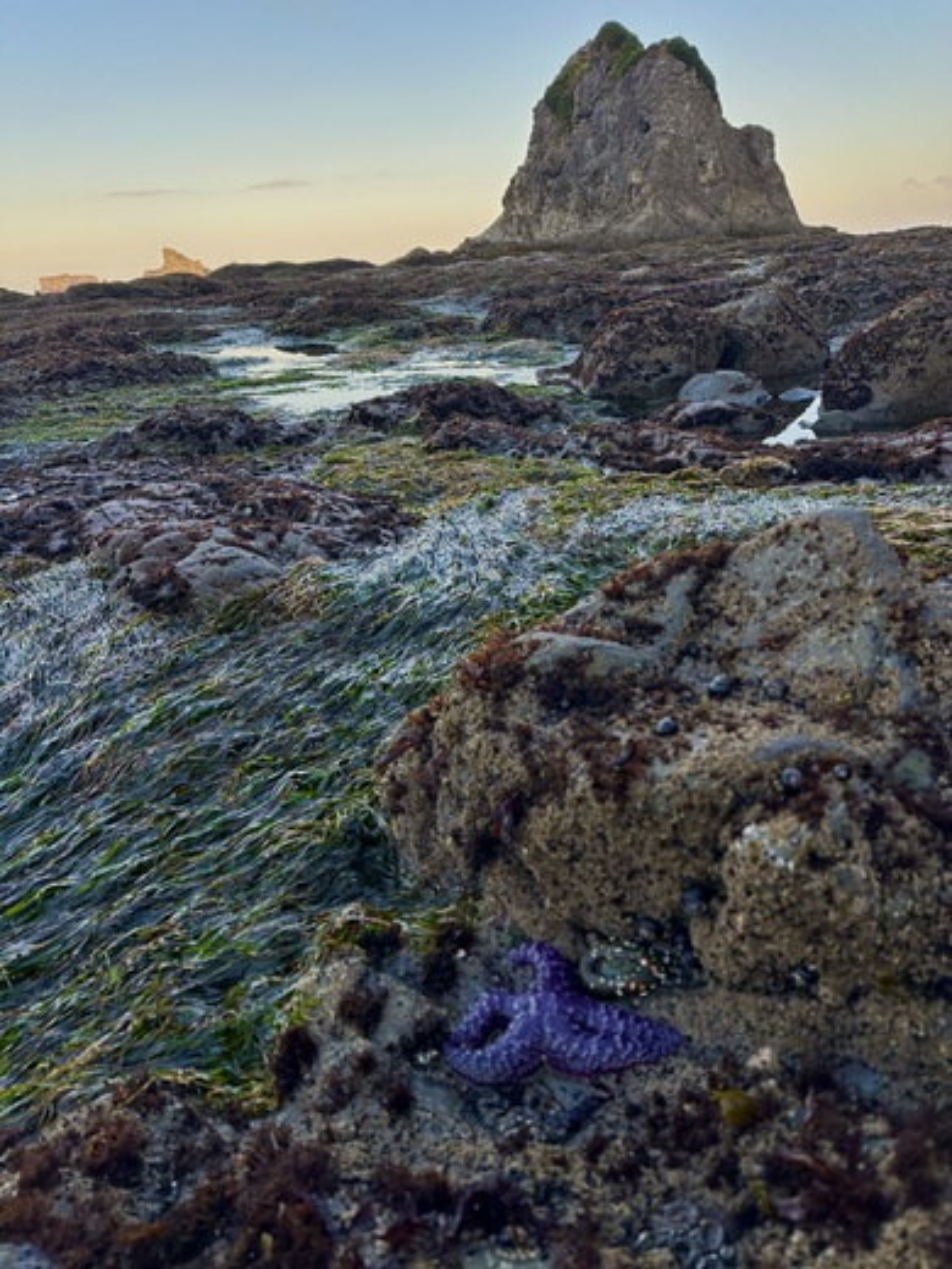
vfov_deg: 71.6
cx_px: 476
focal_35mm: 24
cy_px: 634
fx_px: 880
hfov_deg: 56.8
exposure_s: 1/659
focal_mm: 6.86
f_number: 1.78
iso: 80
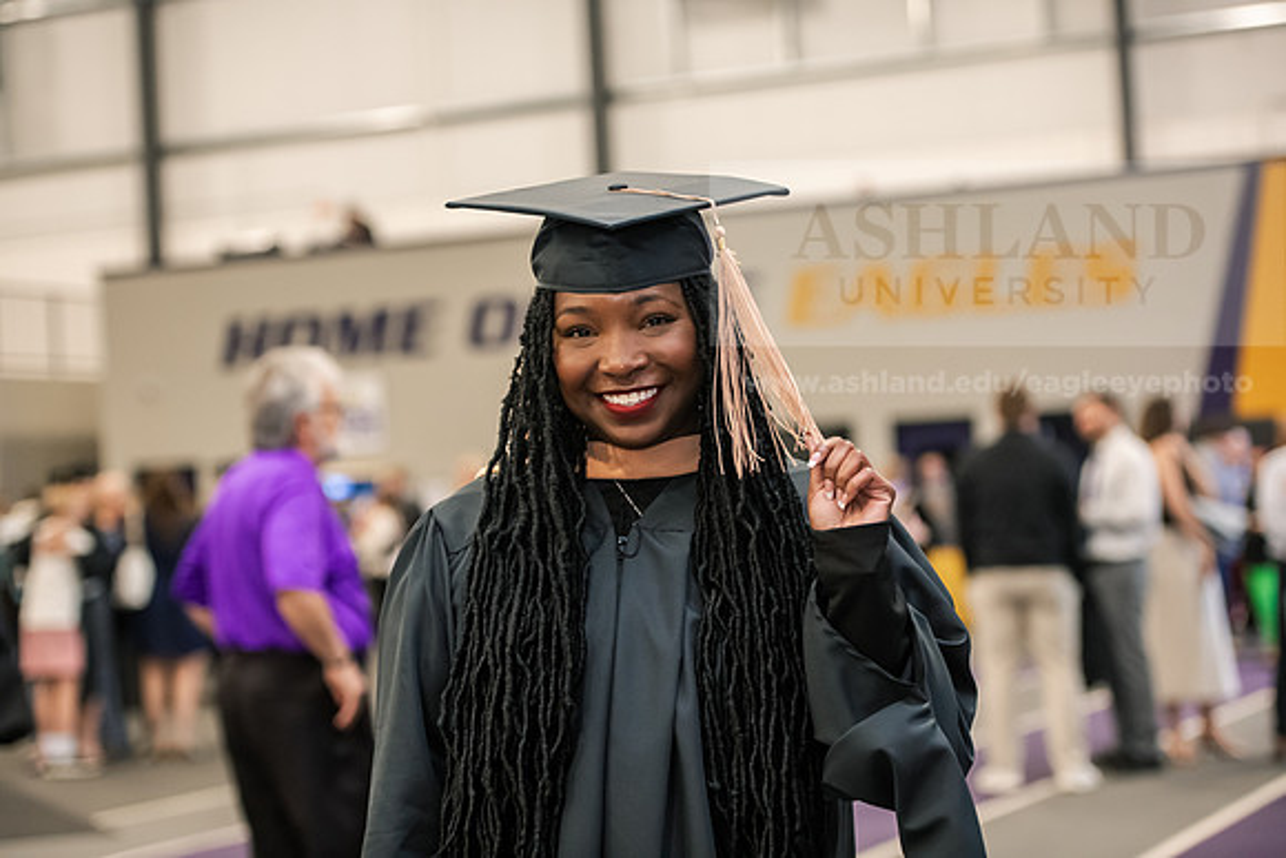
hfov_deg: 25.4
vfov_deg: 17.1
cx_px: 643
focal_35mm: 80
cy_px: 429
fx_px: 2858
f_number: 3.2
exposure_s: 1/200
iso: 3200
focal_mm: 80
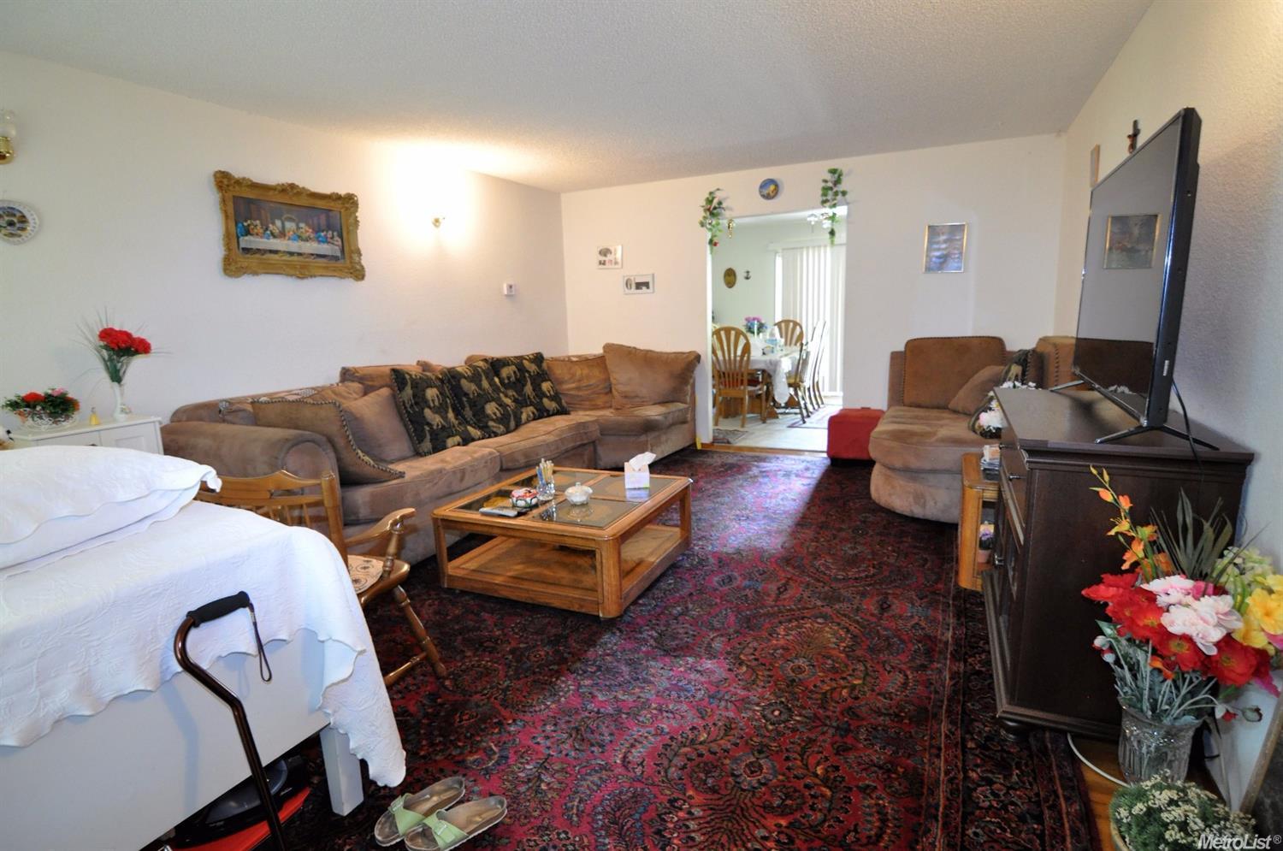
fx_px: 587
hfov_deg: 95.1
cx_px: 642
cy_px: 426
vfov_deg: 71.9
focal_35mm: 16
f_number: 2.8
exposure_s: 1/30
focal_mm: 11
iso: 1600
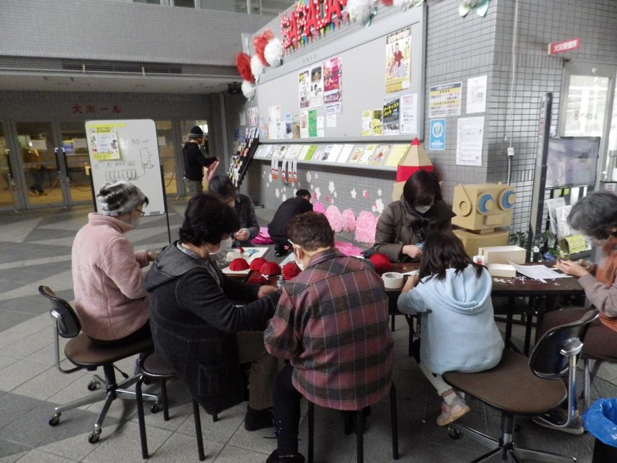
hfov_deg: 76.4
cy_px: 232
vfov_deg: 61.1
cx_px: 308
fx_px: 392
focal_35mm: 22
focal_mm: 4
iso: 800
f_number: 3.1
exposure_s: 1/45
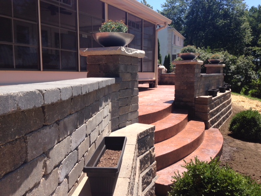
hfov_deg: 55.4
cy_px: 98
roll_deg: +1.4
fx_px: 249
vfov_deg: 42.9
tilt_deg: -6.6
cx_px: 130
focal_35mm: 33
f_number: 2.4
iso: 50
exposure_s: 1/1085
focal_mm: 4.12
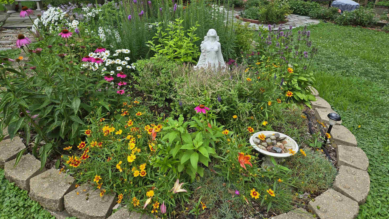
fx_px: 268
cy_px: 85
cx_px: 194
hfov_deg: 71.9
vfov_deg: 44.1
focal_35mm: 26
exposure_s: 1/235
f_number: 1.8
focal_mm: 5.4
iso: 25
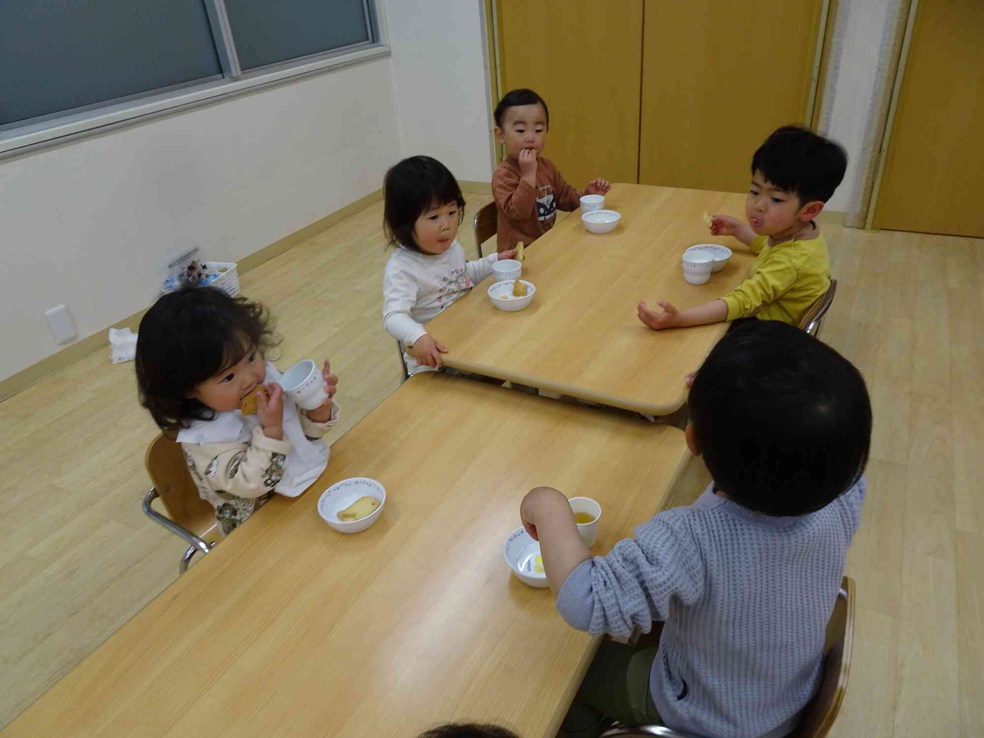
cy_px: 369
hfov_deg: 71.6
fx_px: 682
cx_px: 492
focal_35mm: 24
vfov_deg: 56.8
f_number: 3.5
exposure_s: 1/30
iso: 80
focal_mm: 4.1
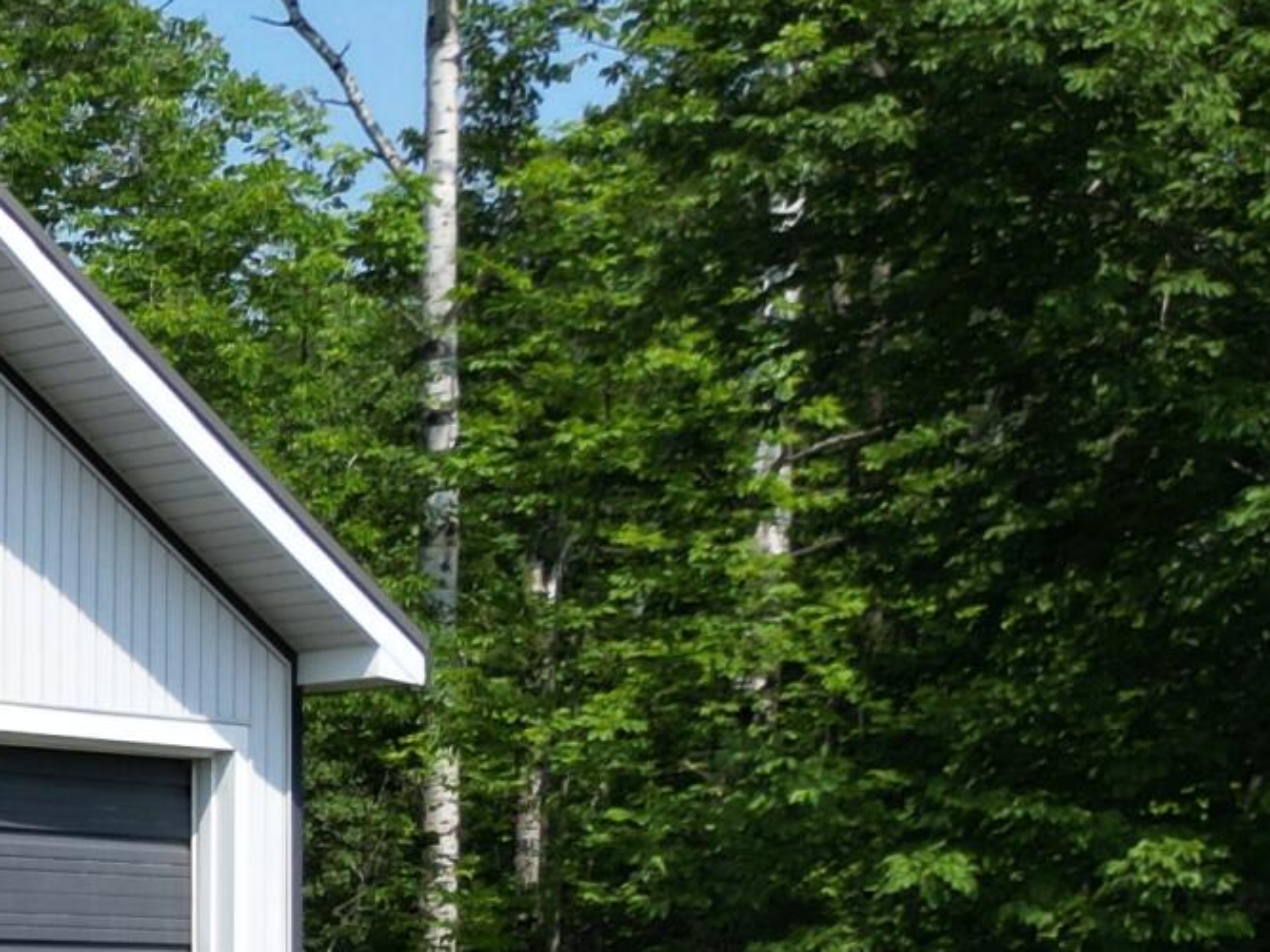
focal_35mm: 108
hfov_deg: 14.4
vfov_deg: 13.1
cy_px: 1333
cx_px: -1432
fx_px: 3962
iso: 100
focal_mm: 6.72
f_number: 1.7
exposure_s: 1/2500
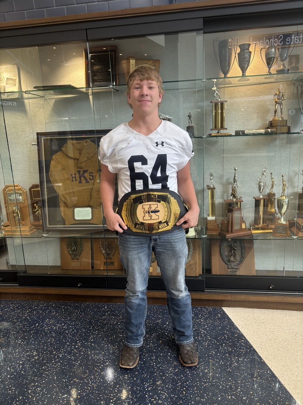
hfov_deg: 53.1
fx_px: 303
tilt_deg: -12.1
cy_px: 202
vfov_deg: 67.3
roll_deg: +3.1
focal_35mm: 26
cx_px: 152
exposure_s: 1/60
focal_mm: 5.96
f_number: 1.6
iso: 125
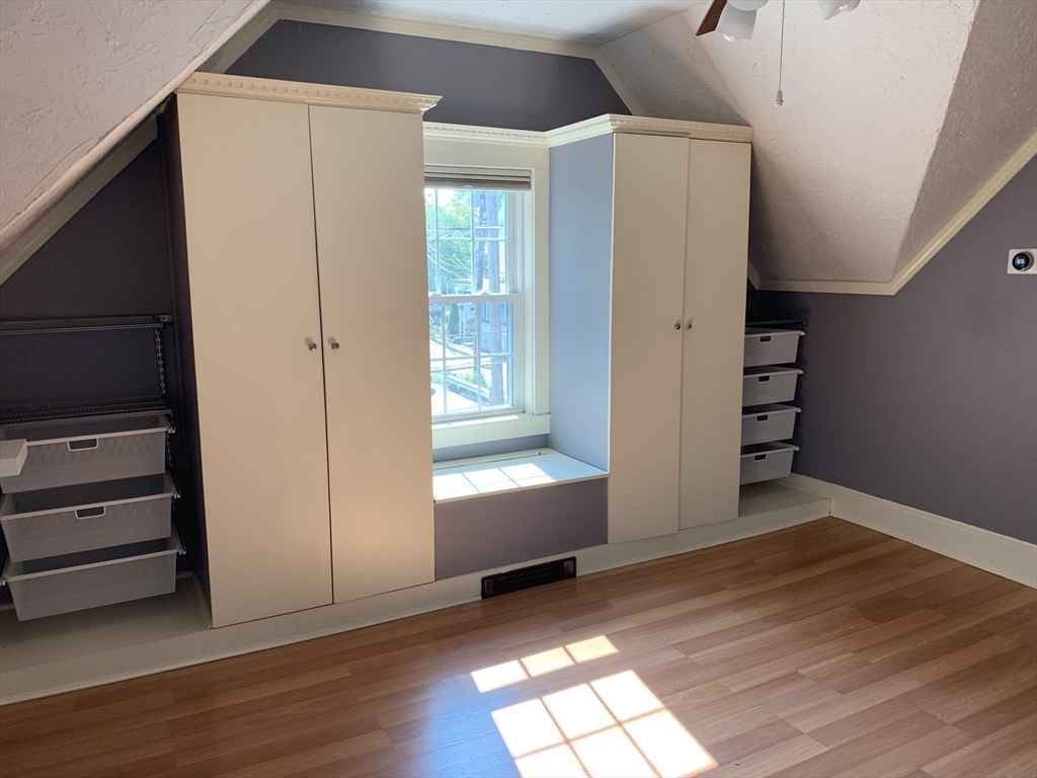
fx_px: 779
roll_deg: -0.3
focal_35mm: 26
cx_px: 518
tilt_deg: -9.5
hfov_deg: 67.3
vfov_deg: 53.1
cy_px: 389
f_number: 1.8
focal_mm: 4.25
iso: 64
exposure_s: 1/121
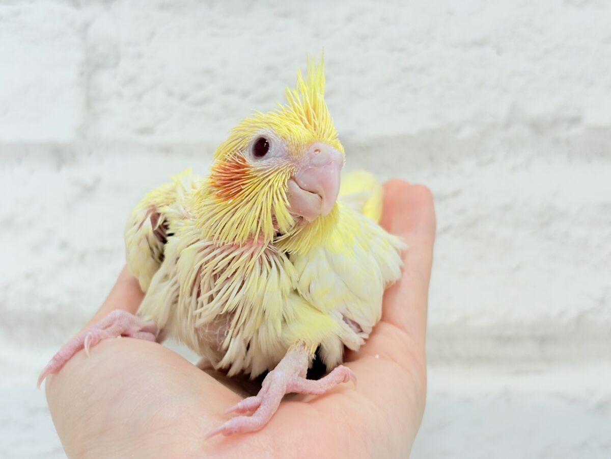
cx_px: 306
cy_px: 230
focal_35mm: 52
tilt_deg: -2.9
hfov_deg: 36.8
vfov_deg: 28.0
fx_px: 918
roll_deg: +2.0
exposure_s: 1/50
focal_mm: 5.96
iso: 32
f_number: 1.6
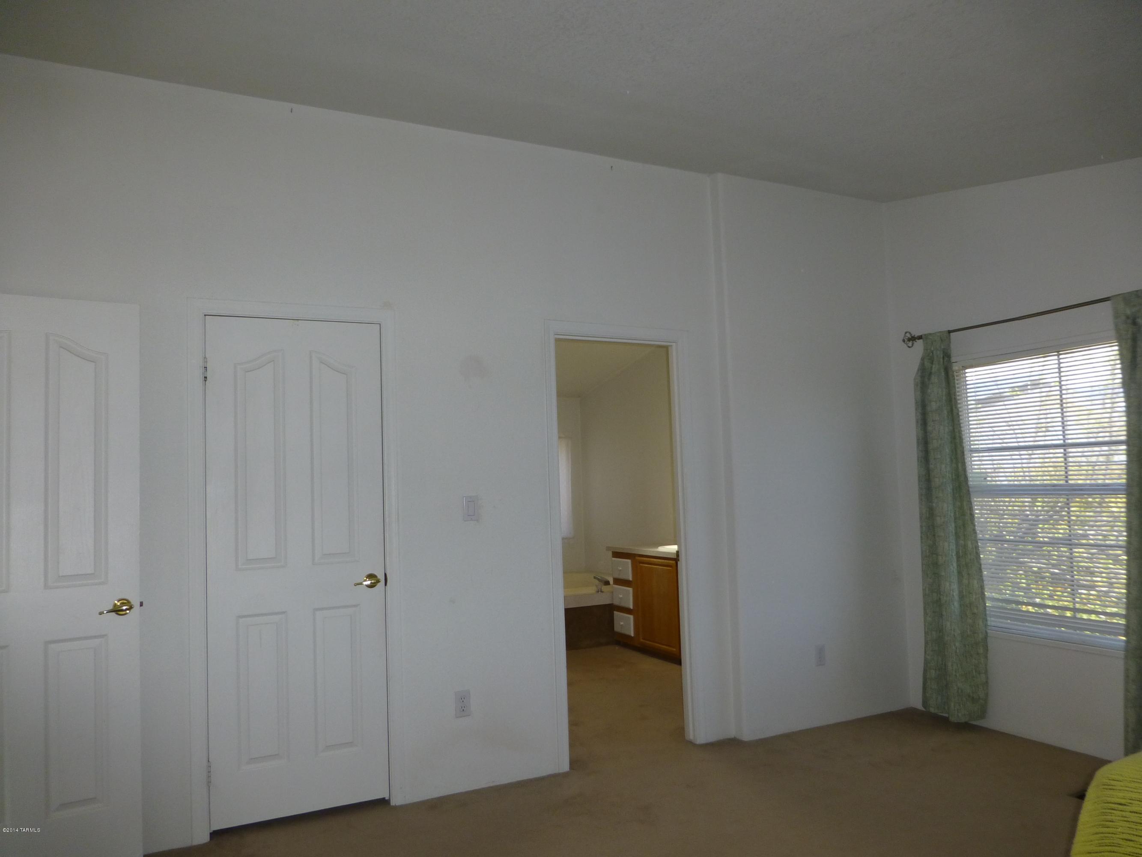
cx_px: 571
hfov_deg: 71.6
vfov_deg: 56.8
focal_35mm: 24
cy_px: 428
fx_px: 792
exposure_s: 1/60
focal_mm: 4.3
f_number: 3.3
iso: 160
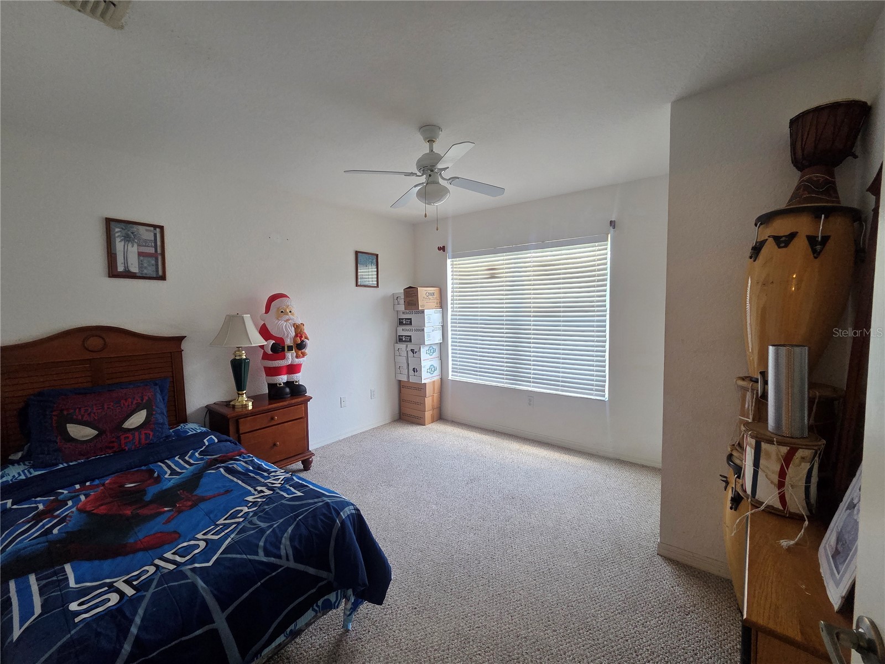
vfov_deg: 89.9
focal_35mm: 13
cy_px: 332
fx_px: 332
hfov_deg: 106.2
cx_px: 442
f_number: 2.2
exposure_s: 1/100
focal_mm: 2.2
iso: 320
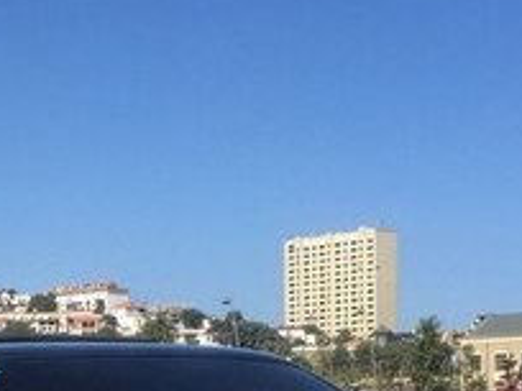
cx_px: 115
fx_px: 1417
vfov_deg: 15.1
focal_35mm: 94
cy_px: 492
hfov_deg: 20.7
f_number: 2.2
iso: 32
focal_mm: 4.15
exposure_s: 1/1980
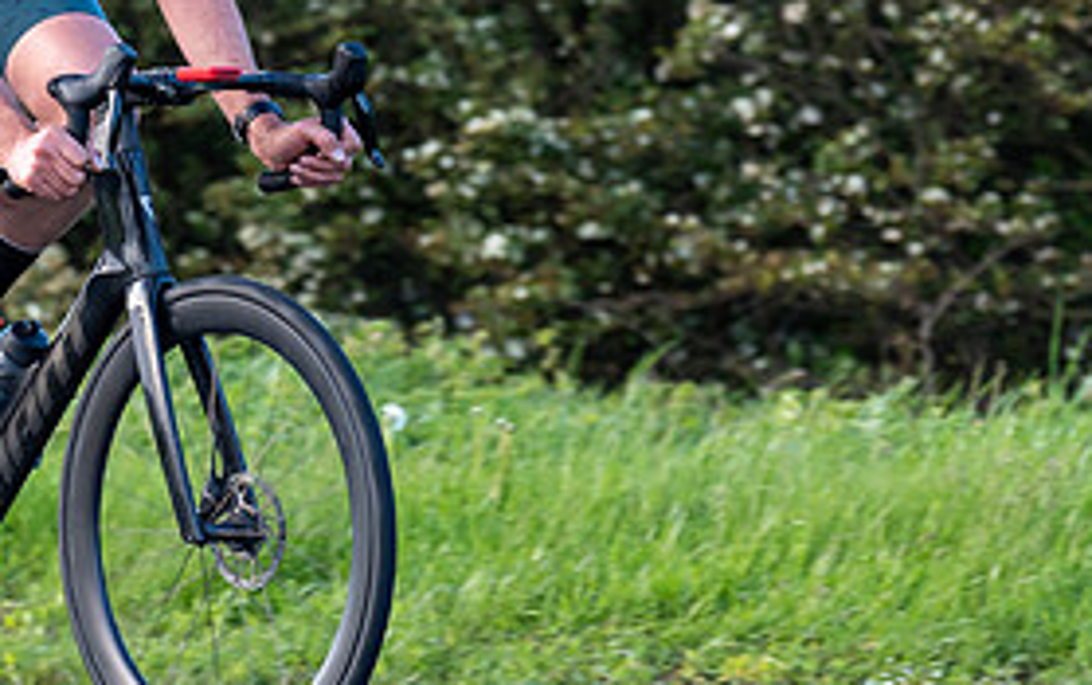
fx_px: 10844
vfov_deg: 3.6
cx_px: 5
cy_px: 376
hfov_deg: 5.8
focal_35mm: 364
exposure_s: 1/640
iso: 800
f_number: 3.2
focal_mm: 125
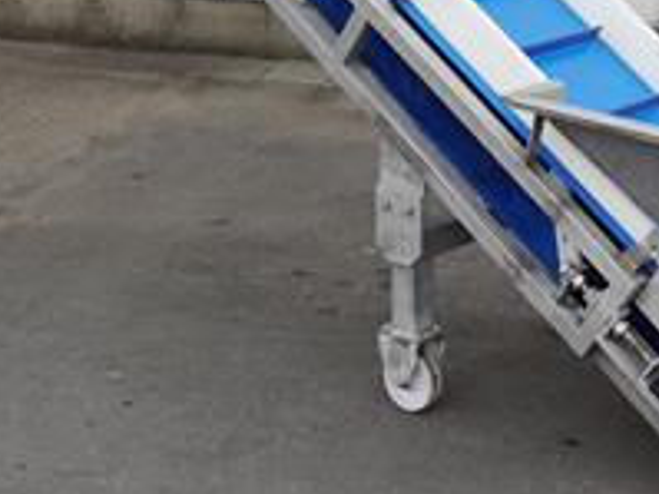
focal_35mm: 90
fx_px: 1712
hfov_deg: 21.7
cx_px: 422
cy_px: -156
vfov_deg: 15.6
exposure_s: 1/250
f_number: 6.3
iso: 160
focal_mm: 14
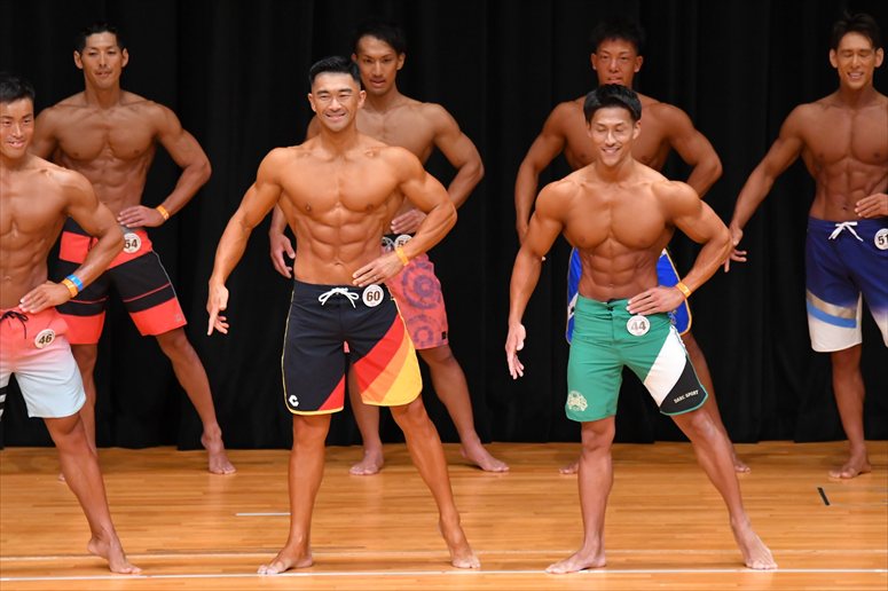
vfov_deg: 4.8
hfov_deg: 7.2
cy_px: 296
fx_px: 7027
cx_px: 444
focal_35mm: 285
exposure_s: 1/400
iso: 4000
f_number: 5.6
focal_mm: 190
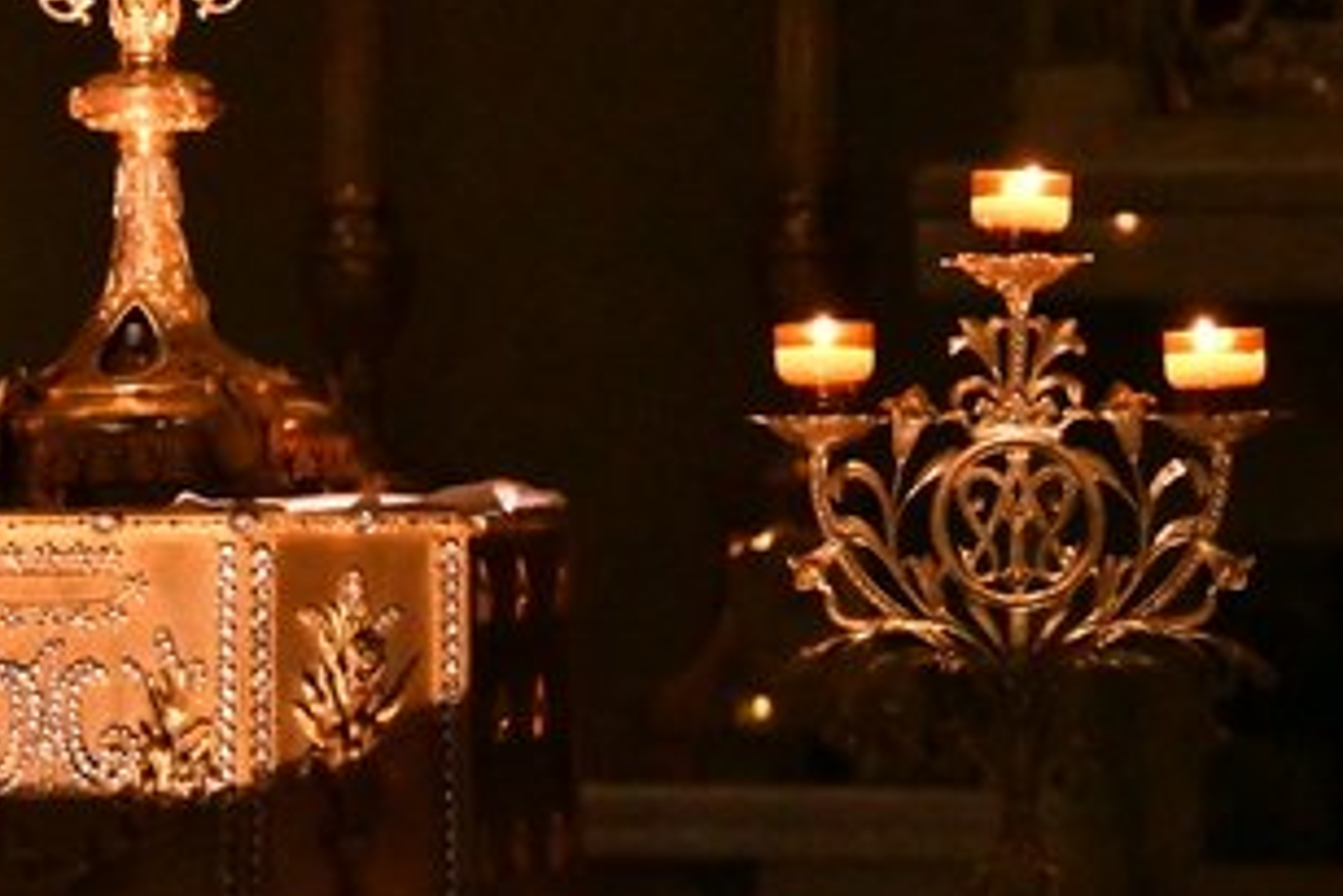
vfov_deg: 6.3
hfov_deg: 9.3
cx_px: 118
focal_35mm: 219
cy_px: 0
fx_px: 8178
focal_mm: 65
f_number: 5.3
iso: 25600
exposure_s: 1/100
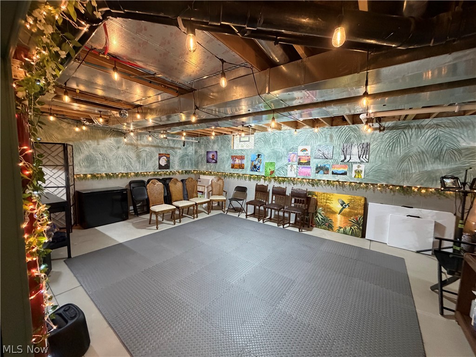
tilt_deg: -5.7
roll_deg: -0.4
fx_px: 193
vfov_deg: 85.7
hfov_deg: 102.1
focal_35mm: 14
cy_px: 178
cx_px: 238
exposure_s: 1/60
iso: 500
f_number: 2.2
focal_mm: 2.22
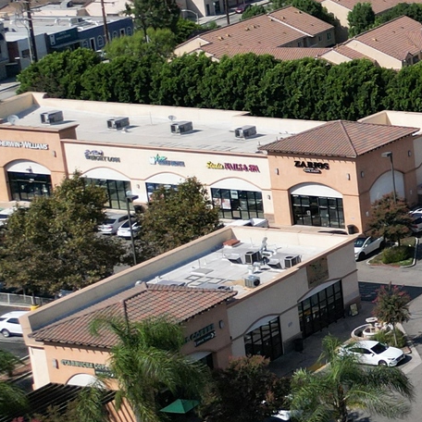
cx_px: 902
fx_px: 1283
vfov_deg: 18.6
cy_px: 127
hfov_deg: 14.6
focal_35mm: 93
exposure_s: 1/4000
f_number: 1.7
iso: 130
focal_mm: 6.72
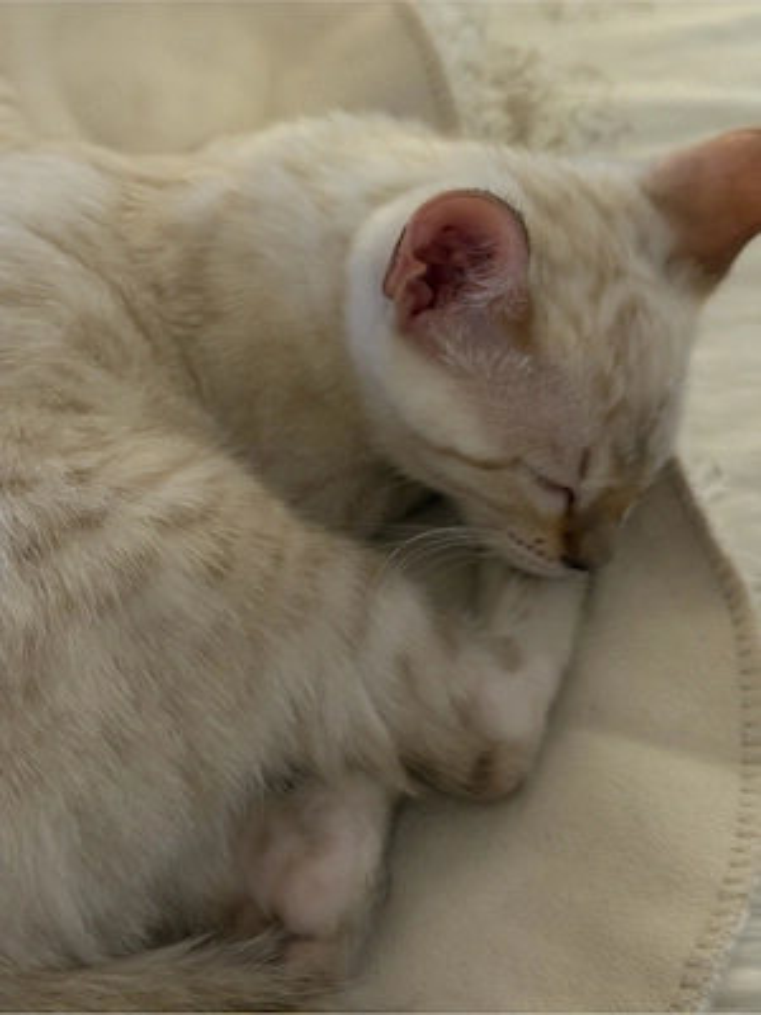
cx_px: 380
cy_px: 508
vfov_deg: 39.7
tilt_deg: -52.2
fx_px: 1407
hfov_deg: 30.3
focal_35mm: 48
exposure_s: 1/25
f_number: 1.78
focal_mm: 6.76
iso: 640
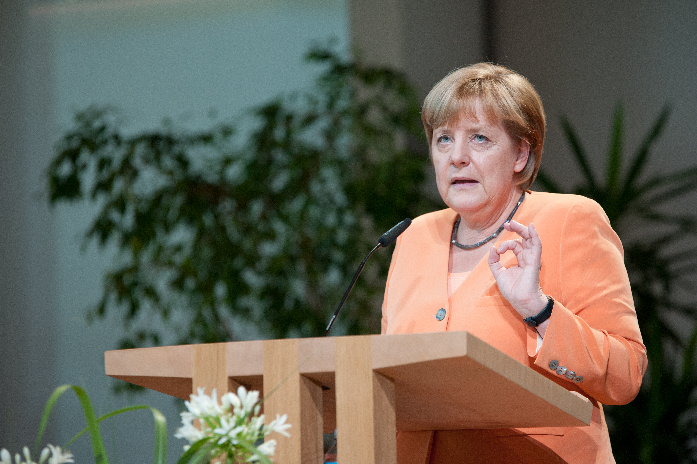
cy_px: 232
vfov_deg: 6.9
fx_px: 3870
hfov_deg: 10.3
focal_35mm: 200
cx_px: 348
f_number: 4
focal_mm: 200
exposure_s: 1/160
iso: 1400
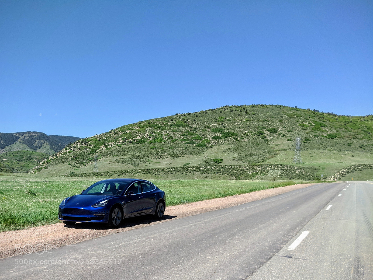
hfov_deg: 65.3
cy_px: 140
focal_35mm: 27
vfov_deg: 51.4
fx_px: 291
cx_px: 186
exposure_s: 1/2597
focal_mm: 4.44
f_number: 1.8
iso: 50
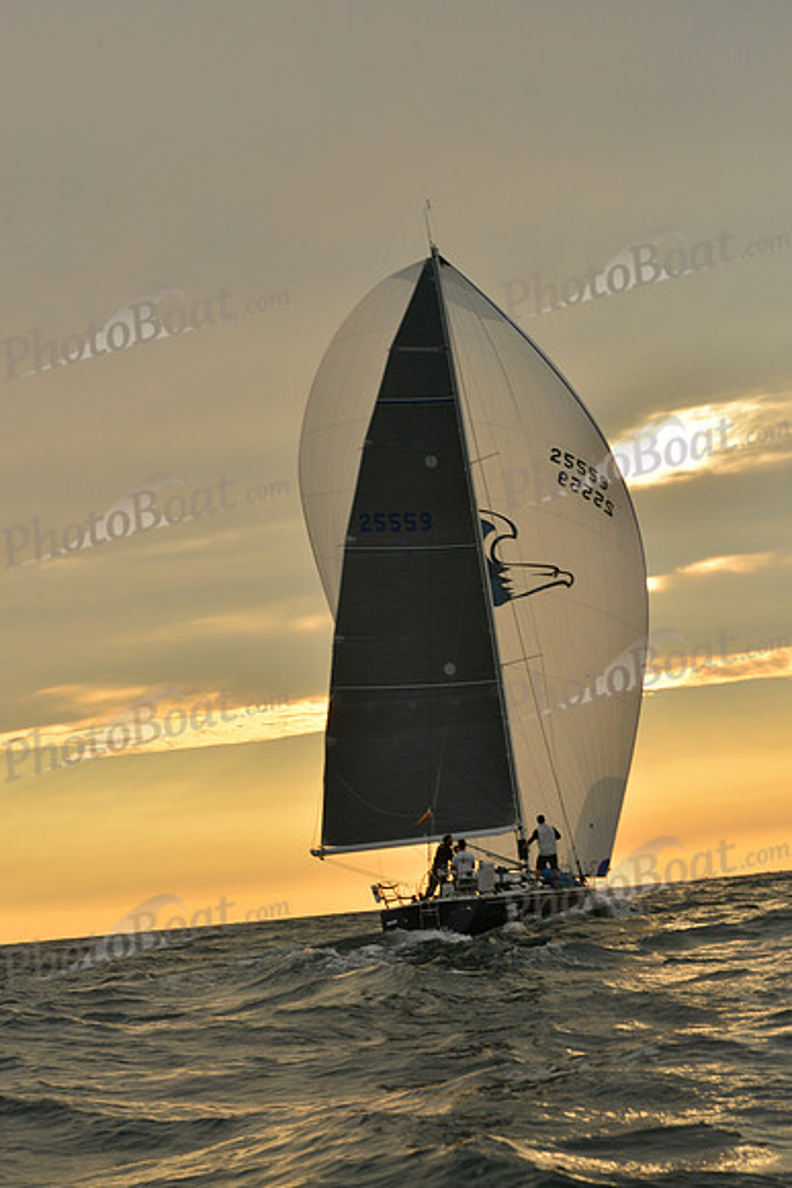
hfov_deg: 17.5
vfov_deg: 26.0
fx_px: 2572
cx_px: 396
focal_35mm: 78
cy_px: 594
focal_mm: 78
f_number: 13
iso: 800
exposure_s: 1/500
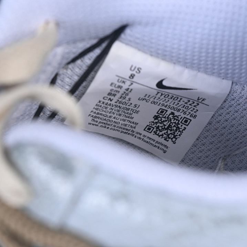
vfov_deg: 18.1
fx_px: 775
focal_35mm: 96
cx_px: 158
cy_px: 123
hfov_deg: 18.1
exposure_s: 1/100
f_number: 7.1
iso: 160
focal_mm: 50
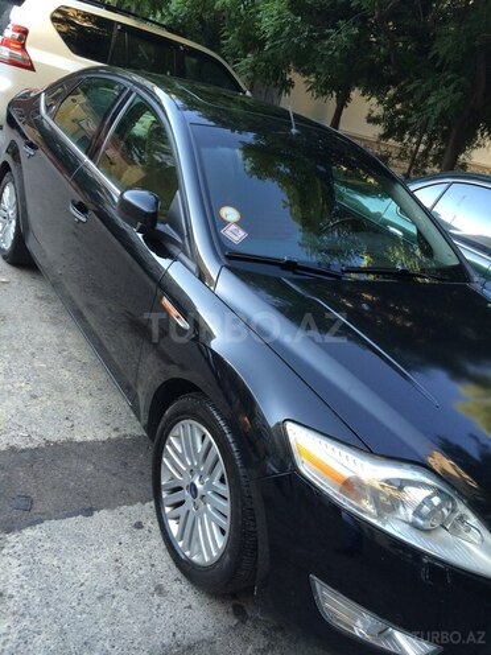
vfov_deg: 61.7
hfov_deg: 48.2
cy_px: 328
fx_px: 548
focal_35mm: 29
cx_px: 246
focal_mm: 4.15
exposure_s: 1/100
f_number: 2.2
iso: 64
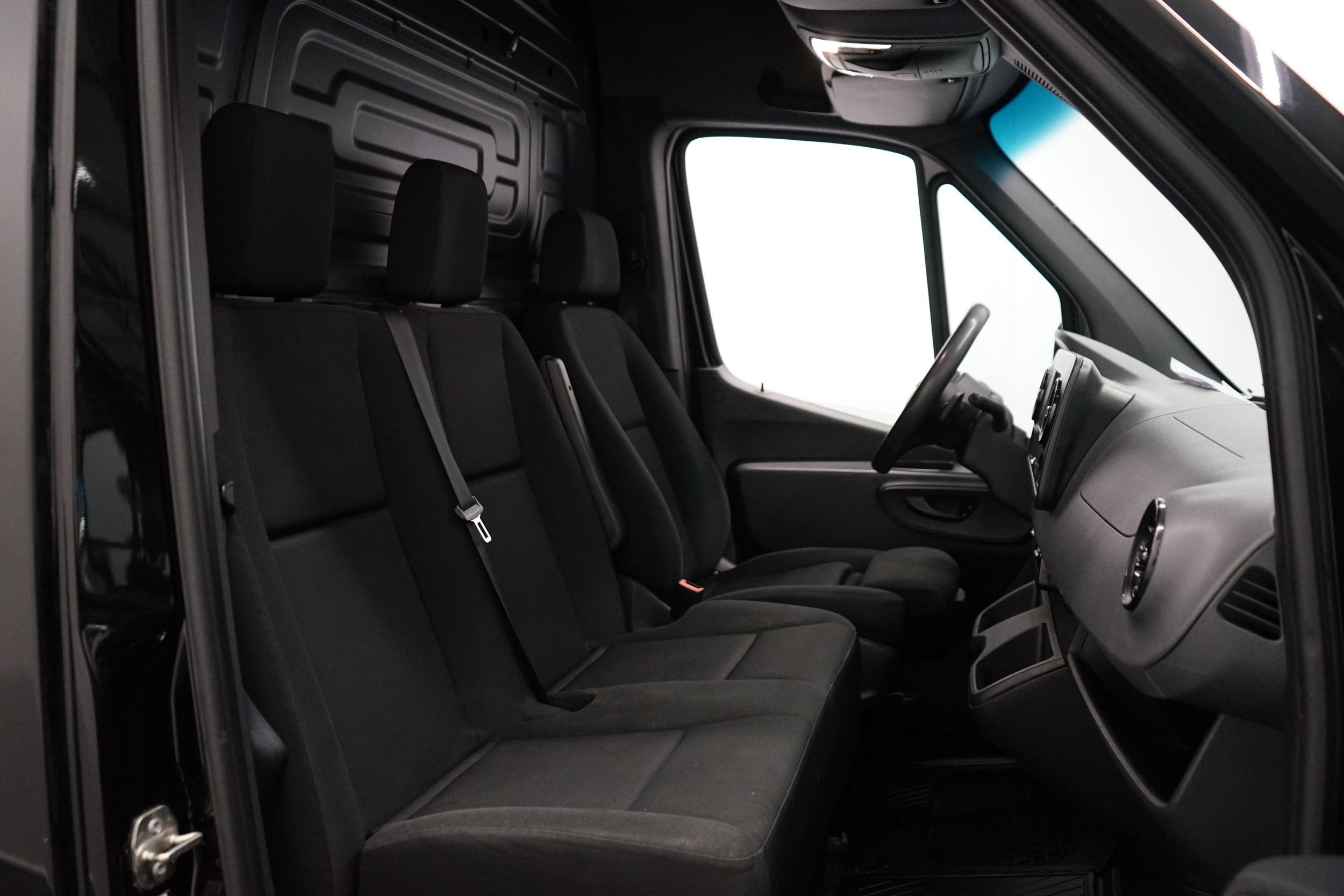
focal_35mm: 29
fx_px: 1083
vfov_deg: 45.0
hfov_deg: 63.7
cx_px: 672
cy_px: 448
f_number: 3.5
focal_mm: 29
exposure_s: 1/160
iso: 4000
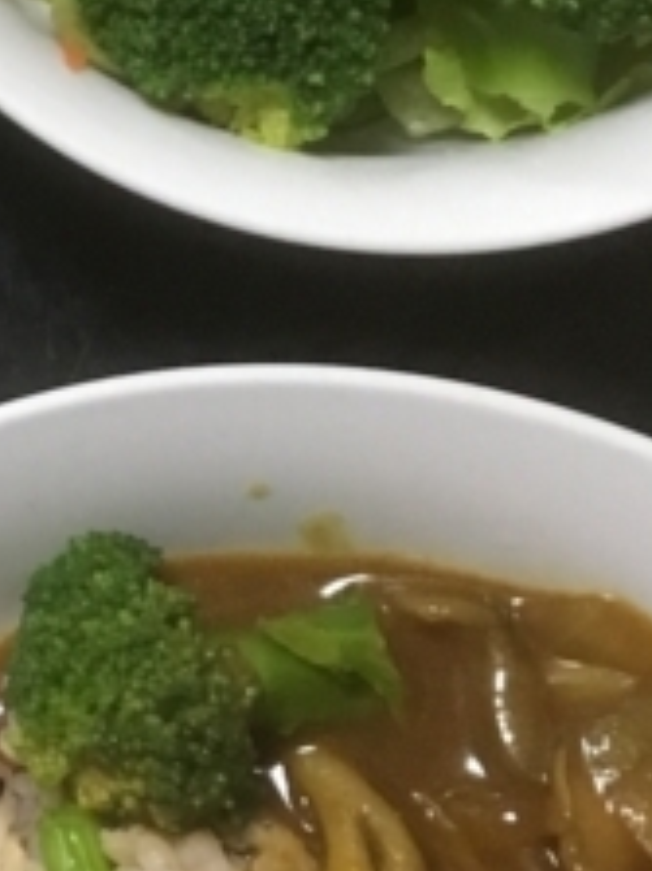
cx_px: -429
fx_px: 3343
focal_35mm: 133
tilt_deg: -79.8
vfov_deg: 14.8
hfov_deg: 10.6
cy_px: 254
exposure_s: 1/33
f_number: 2.2
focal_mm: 4.15
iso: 200
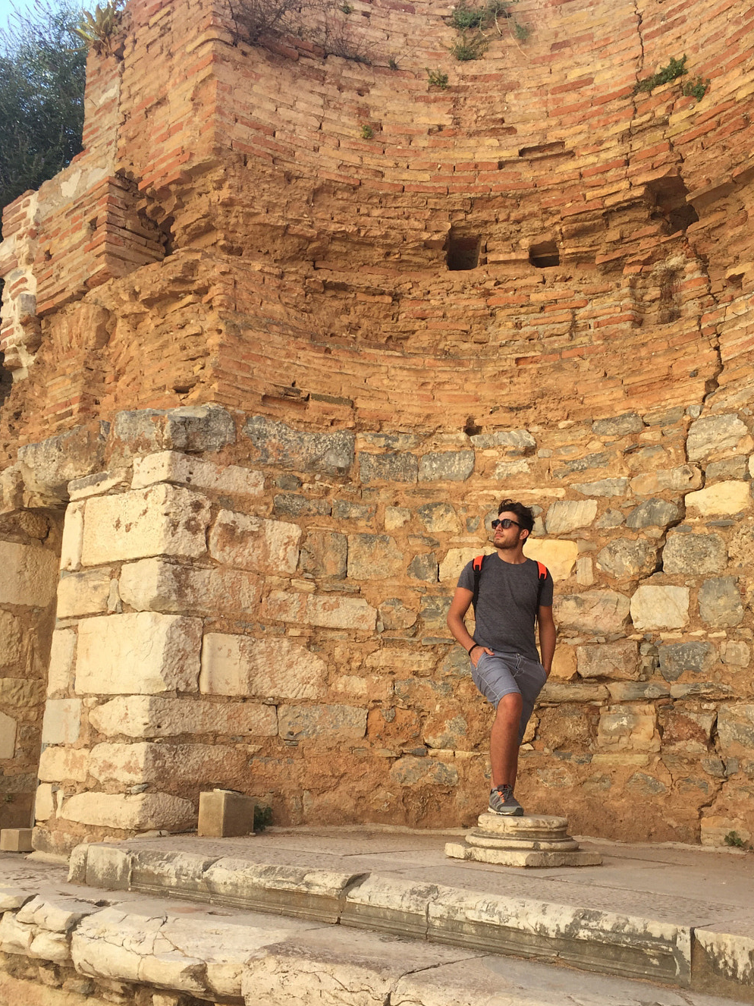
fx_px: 1017
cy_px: 545
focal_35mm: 35
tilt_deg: +12.7
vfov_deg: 52.6
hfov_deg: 40.6
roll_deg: -2.3
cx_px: 414
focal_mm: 4.15
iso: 32
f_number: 2.2
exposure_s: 1/565
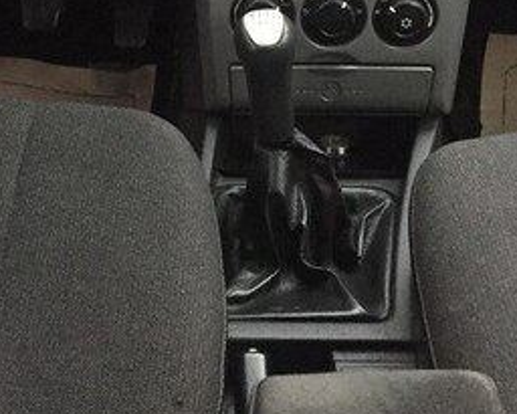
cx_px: 164
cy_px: -62
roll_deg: +4.6
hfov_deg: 25.9
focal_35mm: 73
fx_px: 1117
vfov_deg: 19.9
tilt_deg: -25.5
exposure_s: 1/17
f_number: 2.2
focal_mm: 4.15
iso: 320
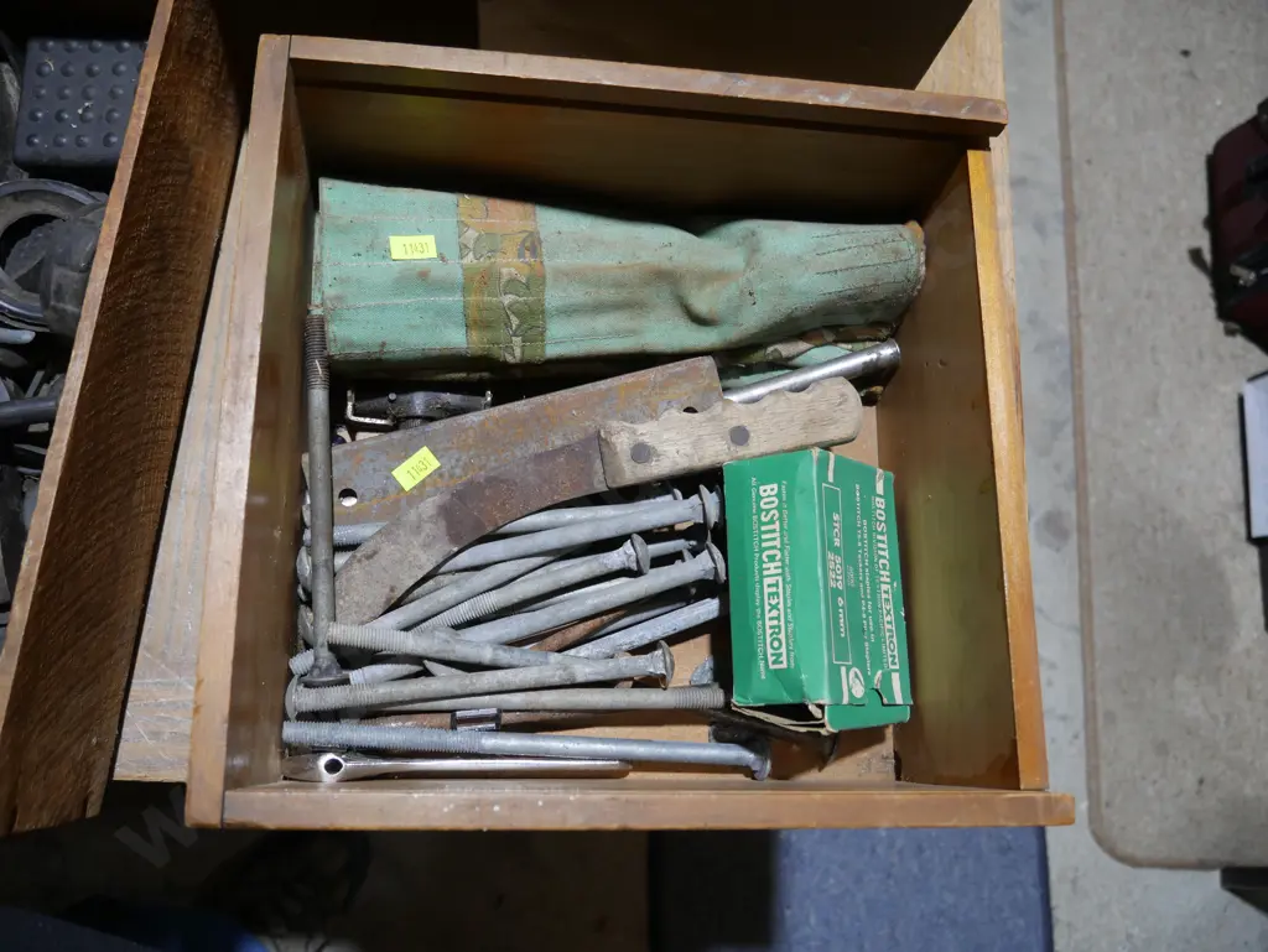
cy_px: 476
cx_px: 634
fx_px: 1099
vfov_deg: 46.8
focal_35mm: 30
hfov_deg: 59.9
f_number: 3.6
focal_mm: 15
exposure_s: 1/60
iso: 320
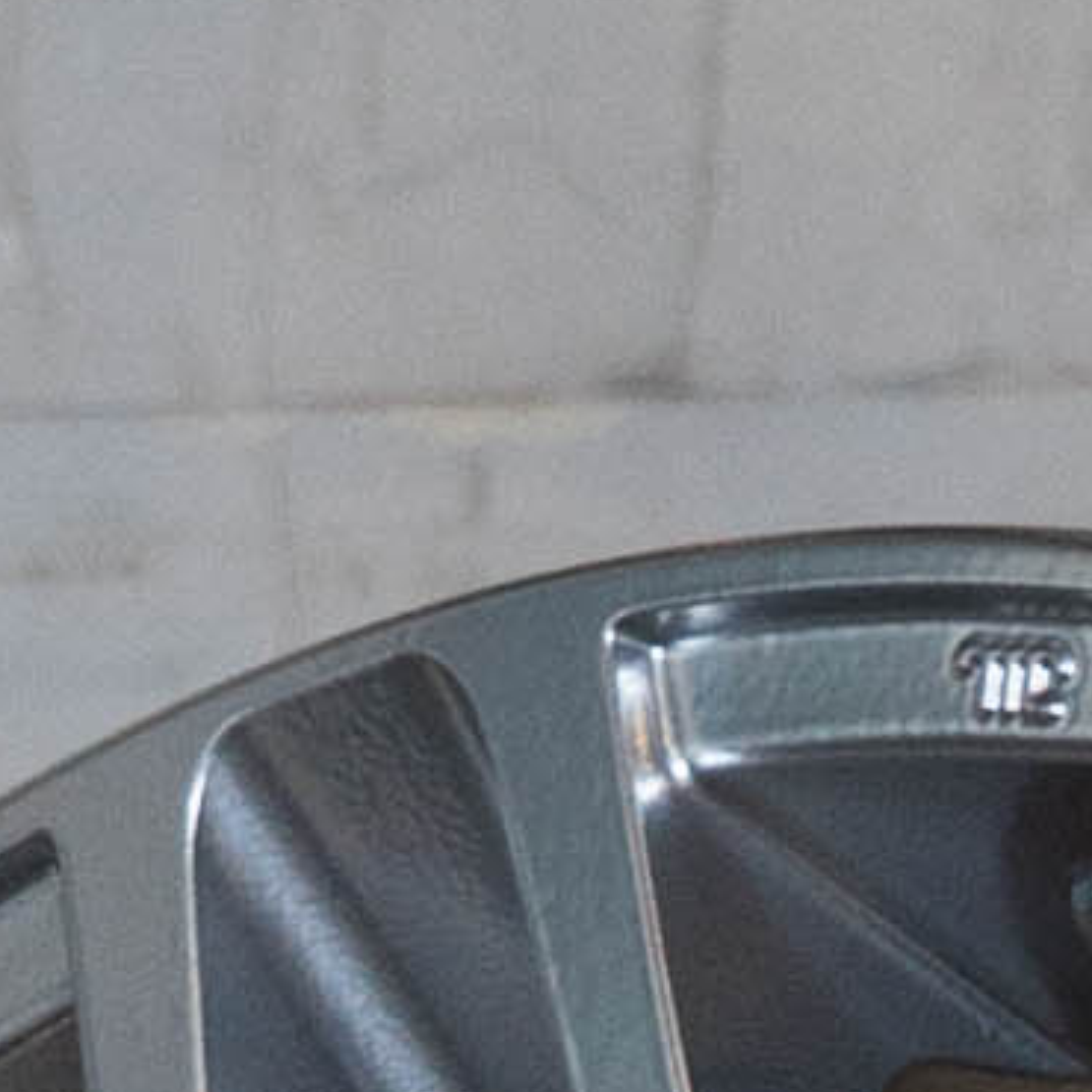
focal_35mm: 682
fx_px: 24341
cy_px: 2789
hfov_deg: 2.6
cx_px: 953
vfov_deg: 2.5
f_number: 5.6
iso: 1000
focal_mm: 70
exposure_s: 1/100
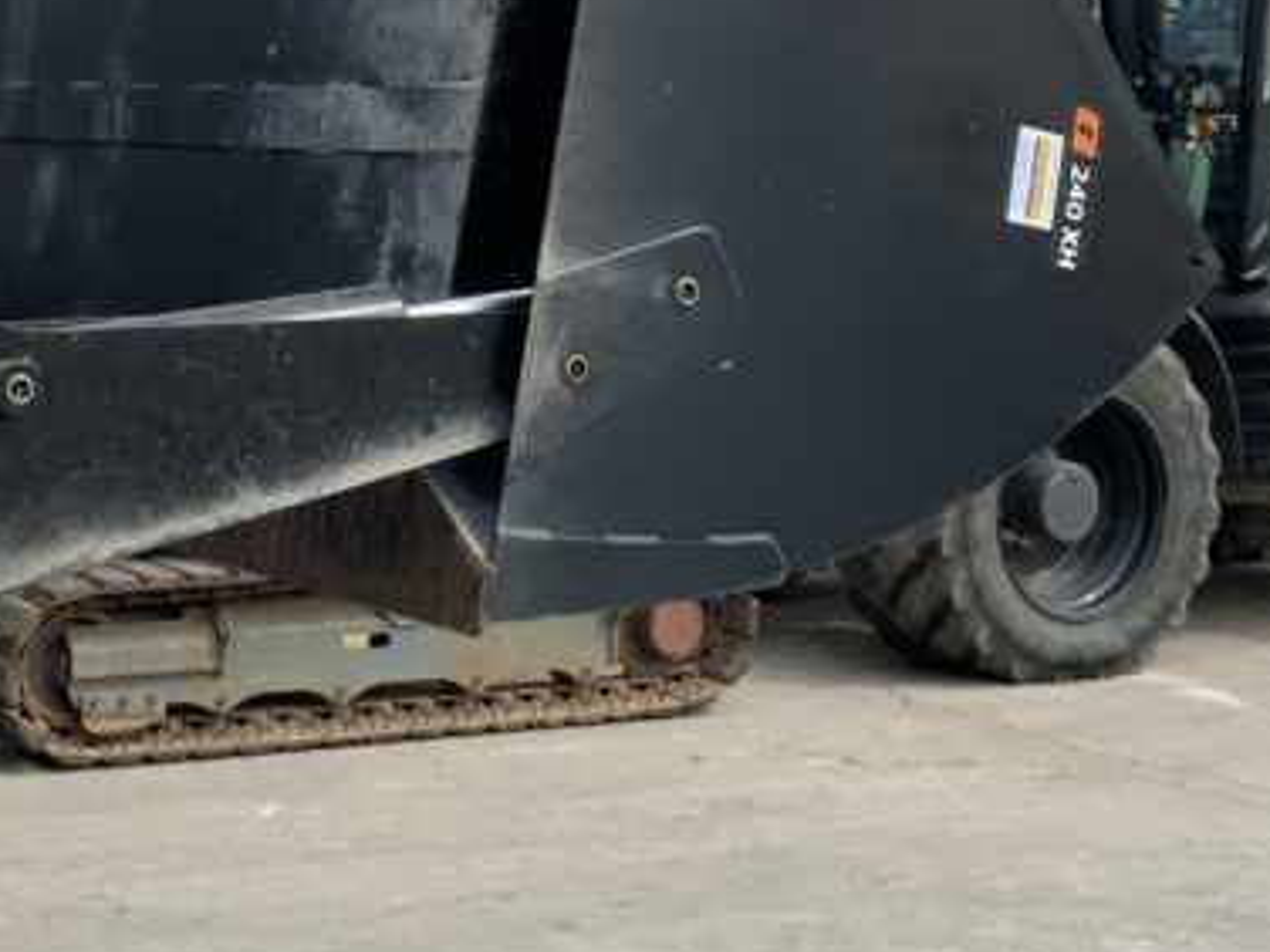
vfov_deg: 18.5
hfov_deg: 24.6
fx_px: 2898
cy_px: 189
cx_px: 456
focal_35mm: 79
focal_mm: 3
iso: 16
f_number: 1.8
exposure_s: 1/1730
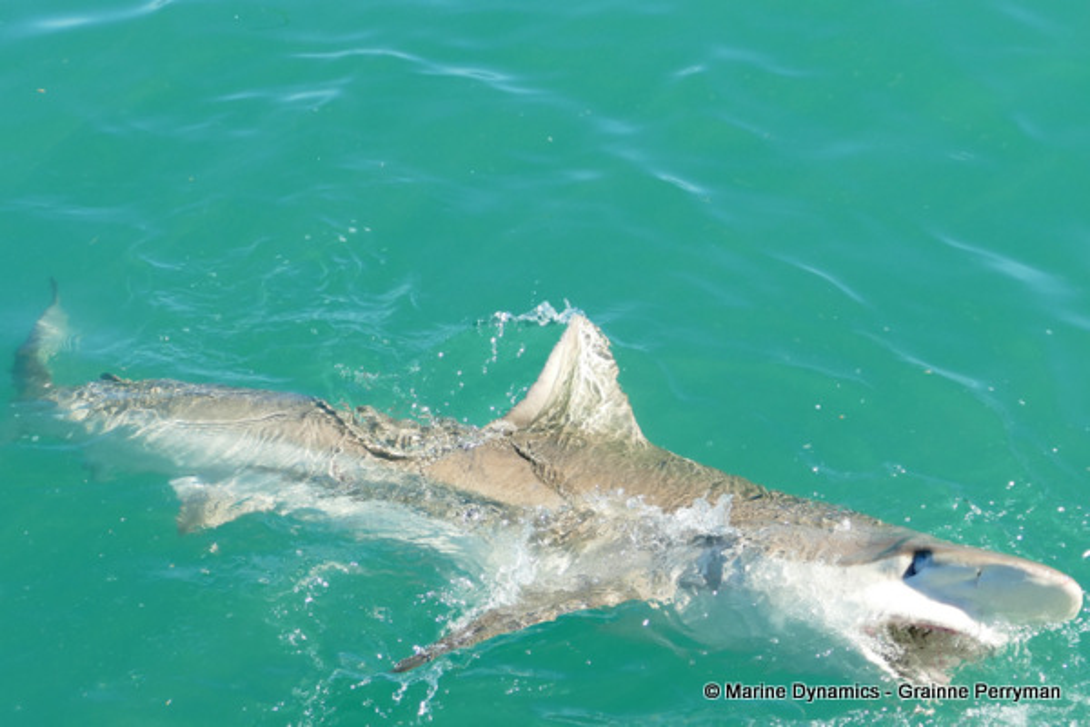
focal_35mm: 45
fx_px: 1362
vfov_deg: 29.9
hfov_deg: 43.6
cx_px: 545
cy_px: 364
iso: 125
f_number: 3.2
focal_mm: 16.49
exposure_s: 1/800
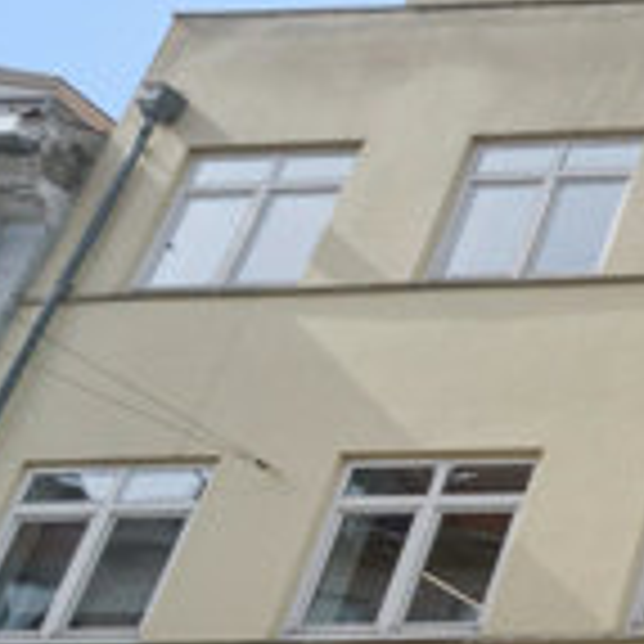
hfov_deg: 15.1
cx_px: 1558
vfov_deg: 26.4
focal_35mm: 57
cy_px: 795
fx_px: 1200
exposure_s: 1/3200
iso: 500
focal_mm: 12
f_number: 5.6
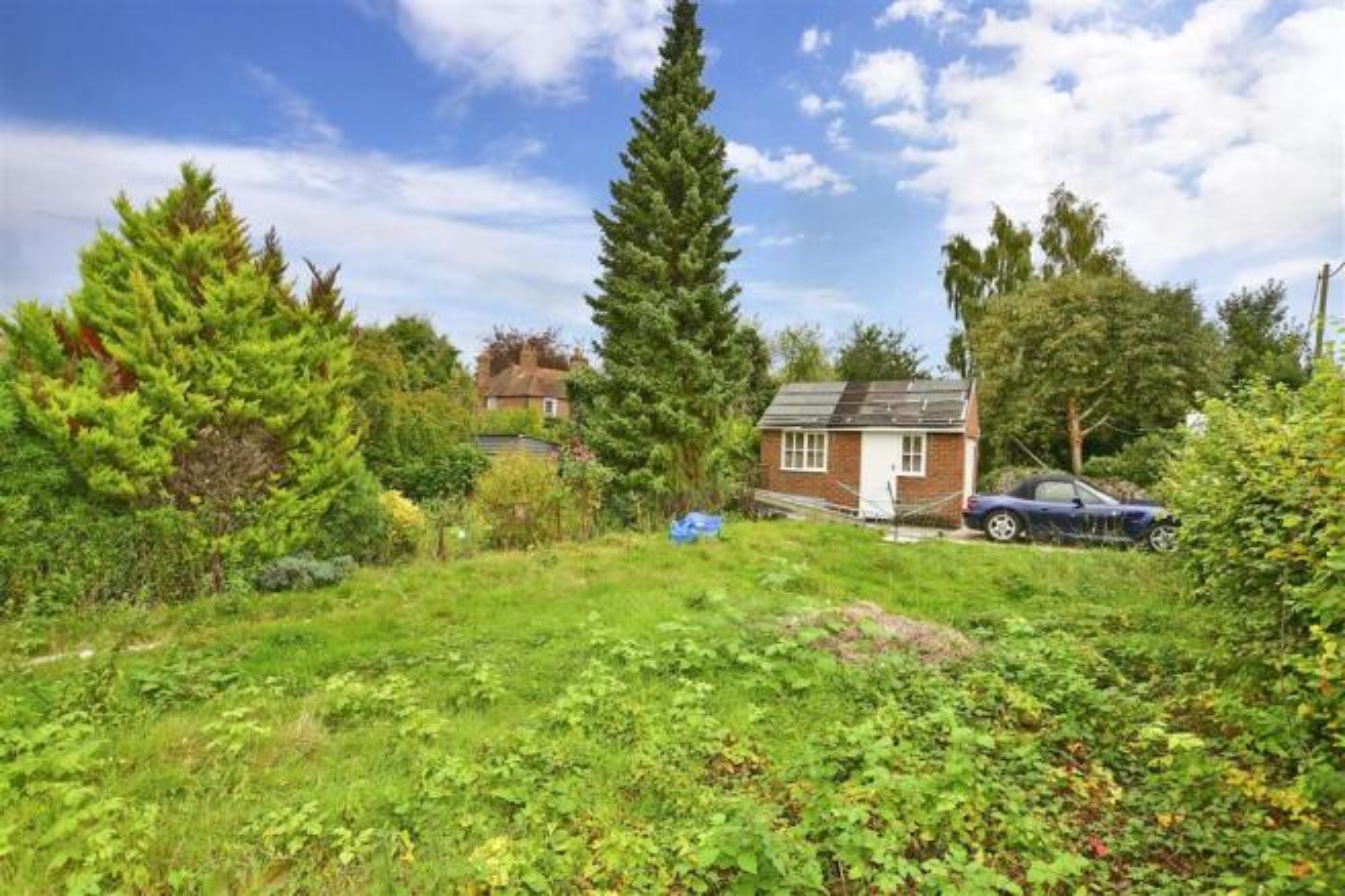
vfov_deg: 77.3
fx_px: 560
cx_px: 672
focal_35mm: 15
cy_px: 448
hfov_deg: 100.4
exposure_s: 1/60
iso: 160
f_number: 4.5
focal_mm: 10
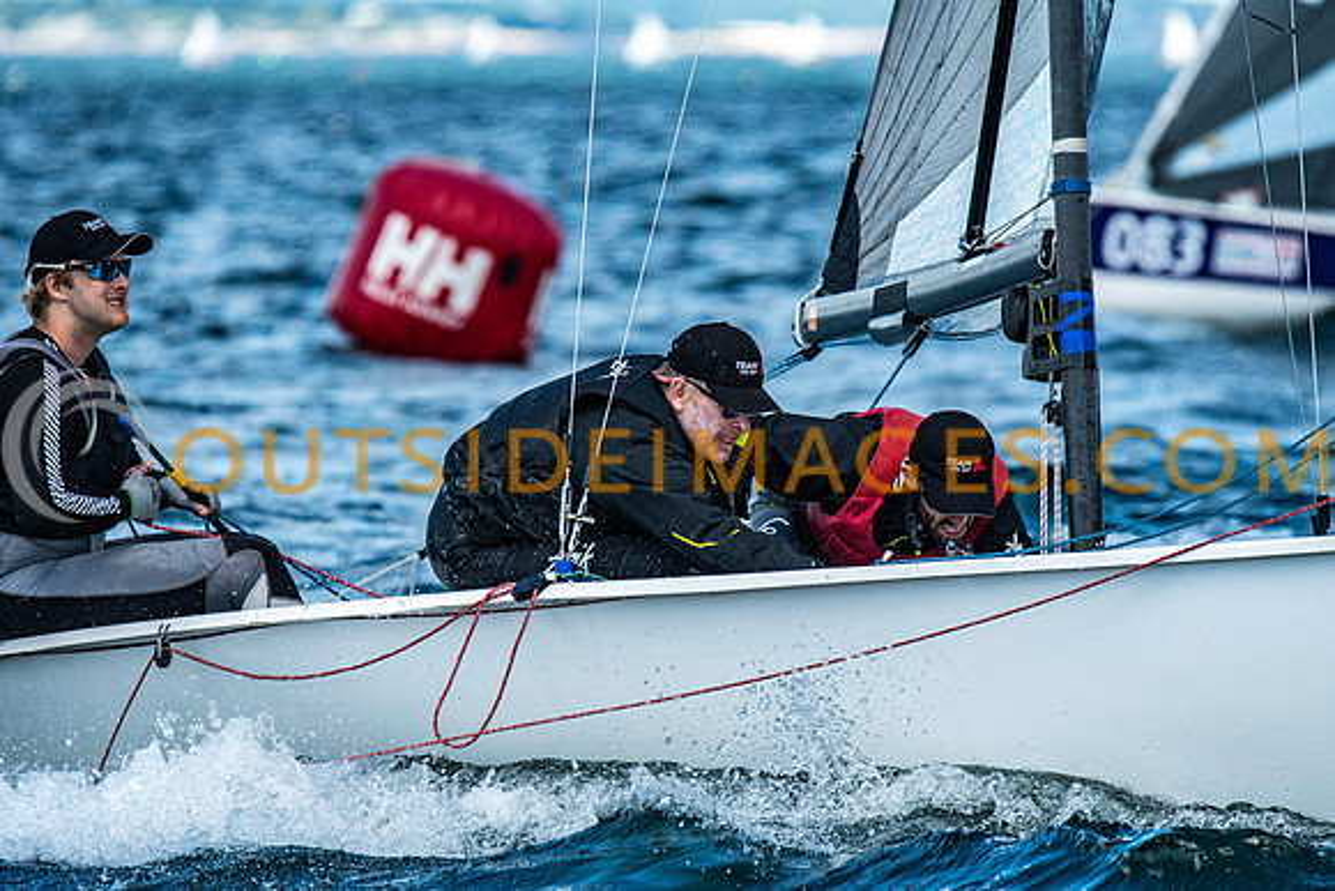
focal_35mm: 450
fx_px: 16691
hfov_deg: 4.6
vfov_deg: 3.1
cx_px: 668
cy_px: 446
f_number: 5
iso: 500
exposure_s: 1/2500
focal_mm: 300
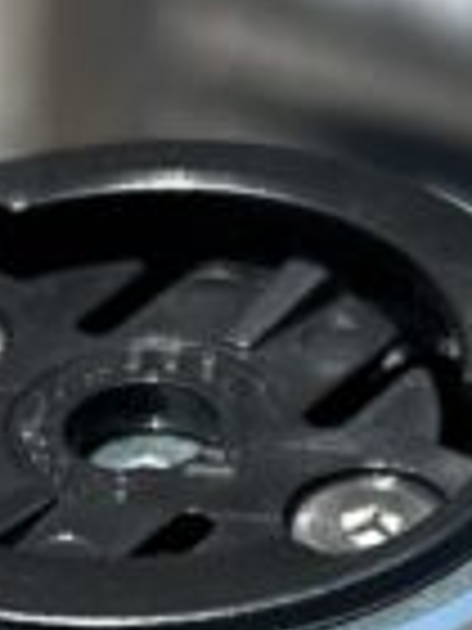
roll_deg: -1.9
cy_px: 720
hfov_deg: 9.9
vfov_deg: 13.0
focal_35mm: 149
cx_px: 67
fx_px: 2709
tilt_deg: -39.7
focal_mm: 5.7
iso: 50
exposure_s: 1/1838
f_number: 1.5
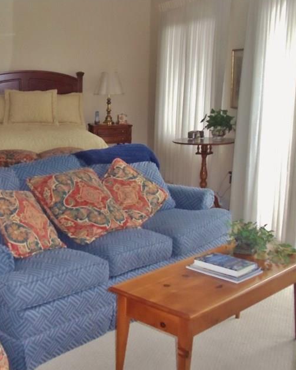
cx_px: 14
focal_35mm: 70
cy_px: 191
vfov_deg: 27.1
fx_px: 766
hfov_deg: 21.3
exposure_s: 1/30
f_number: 3.5
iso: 400
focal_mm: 6
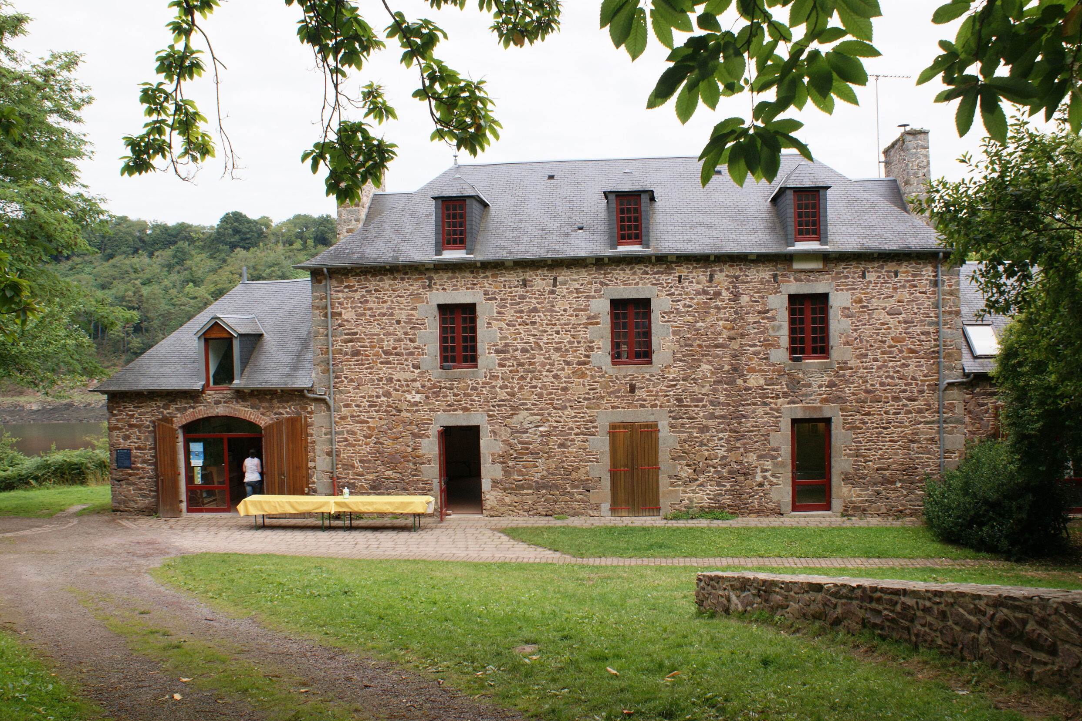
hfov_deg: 55.8
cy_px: 364
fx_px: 1022
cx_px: 550
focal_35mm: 34
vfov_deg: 38.9
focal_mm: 22
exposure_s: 1/160
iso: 100
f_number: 6.3
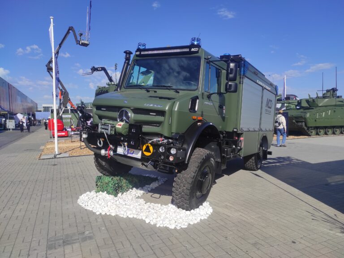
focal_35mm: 25
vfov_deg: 54.8
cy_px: 129
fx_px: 248
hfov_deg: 69.4
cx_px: 172
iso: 100
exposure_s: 1/2990
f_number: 1.89
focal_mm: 5.43
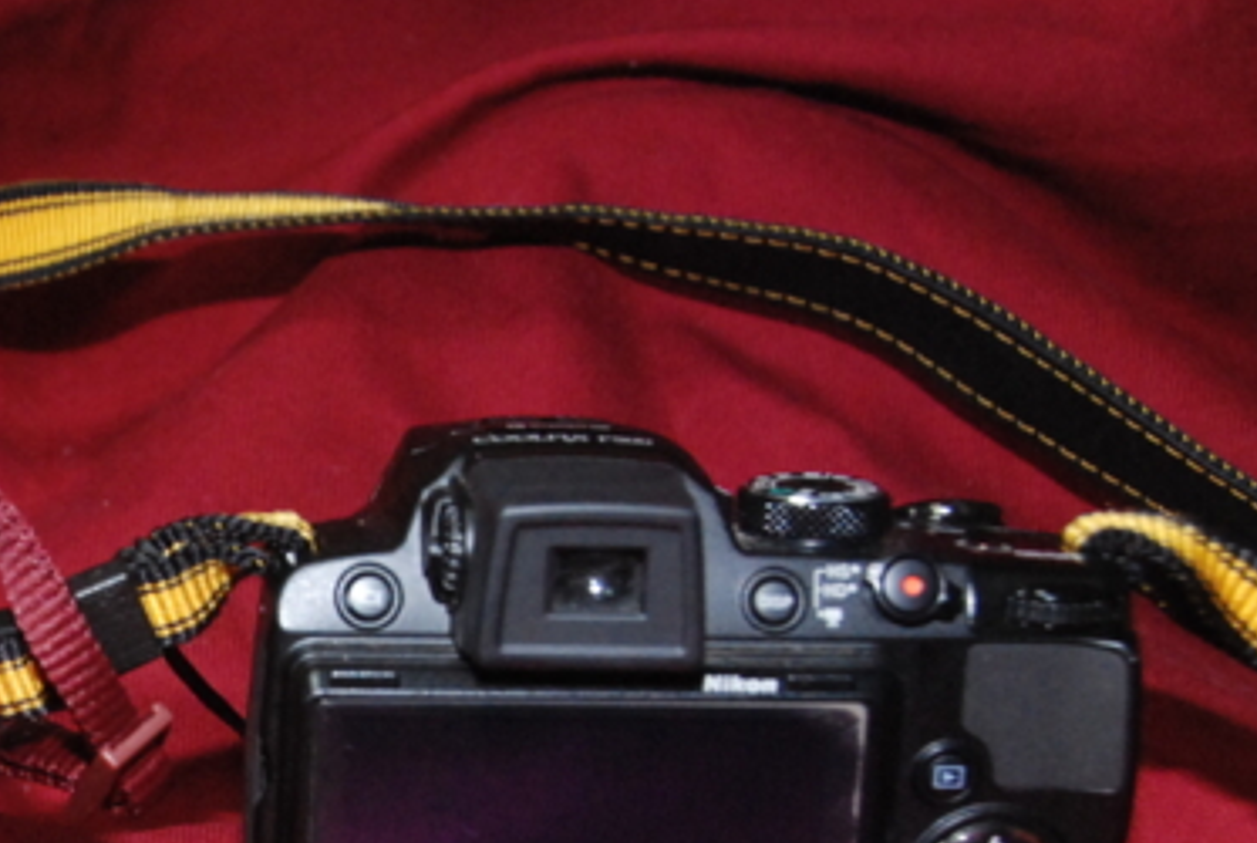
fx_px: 3602
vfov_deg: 13.2
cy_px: 740
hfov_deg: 19.2
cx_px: -10
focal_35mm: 103
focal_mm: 32
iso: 1600
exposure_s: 1/60
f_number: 8
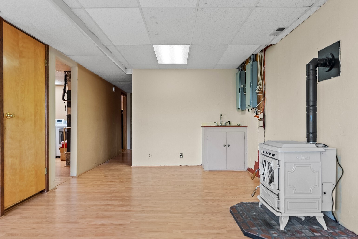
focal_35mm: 23
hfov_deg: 76.6
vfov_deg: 55.6
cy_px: 123
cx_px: 178
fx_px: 227
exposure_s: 1/40
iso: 400
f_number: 2.8
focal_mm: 20.7
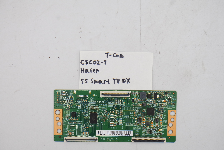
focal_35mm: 72
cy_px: 75
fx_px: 448
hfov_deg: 28.1
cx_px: 112
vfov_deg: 18.9
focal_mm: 27
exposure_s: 1/125
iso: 200
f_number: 5.6
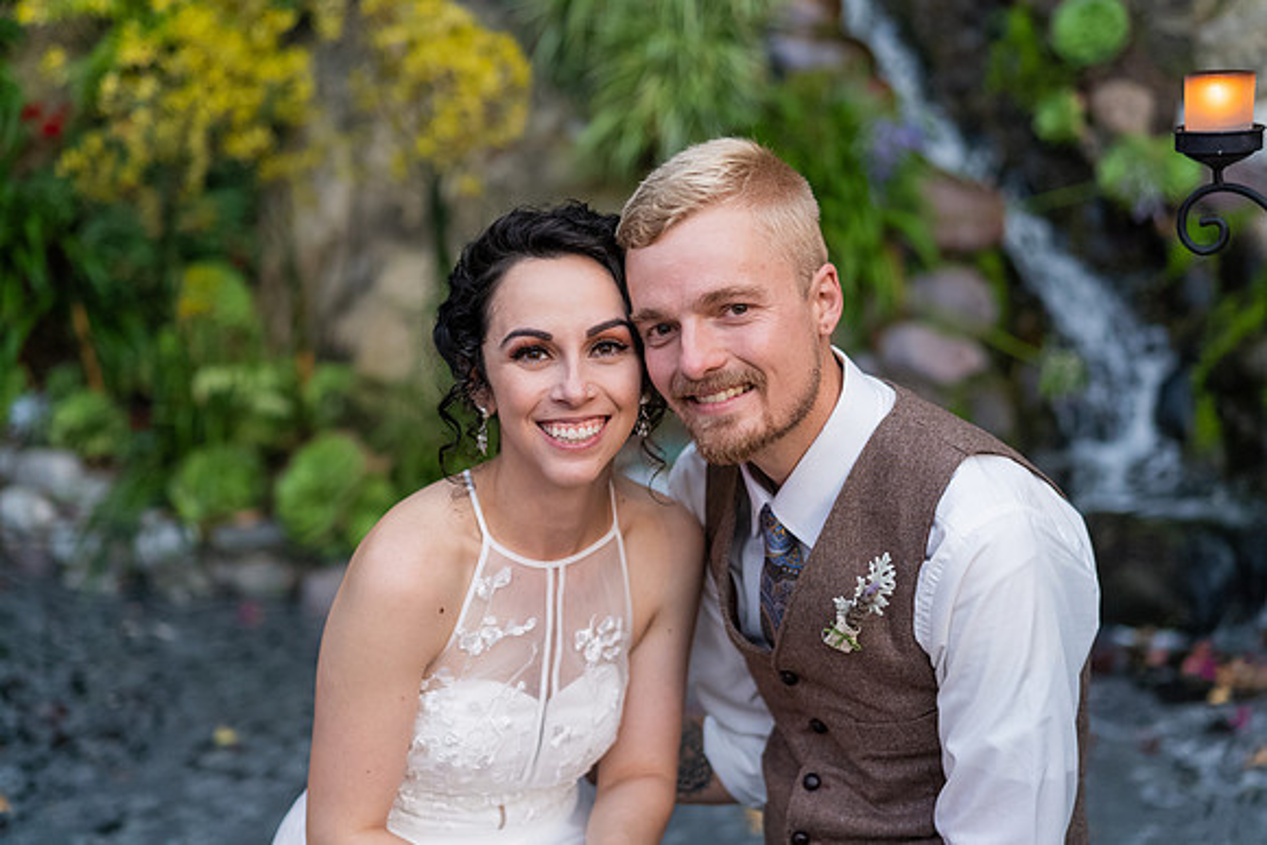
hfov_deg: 36.2
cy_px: 422
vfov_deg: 24.6
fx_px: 1936
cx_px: 634
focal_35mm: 55
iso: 500
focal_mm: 55
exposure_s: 1/320
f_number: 2.2
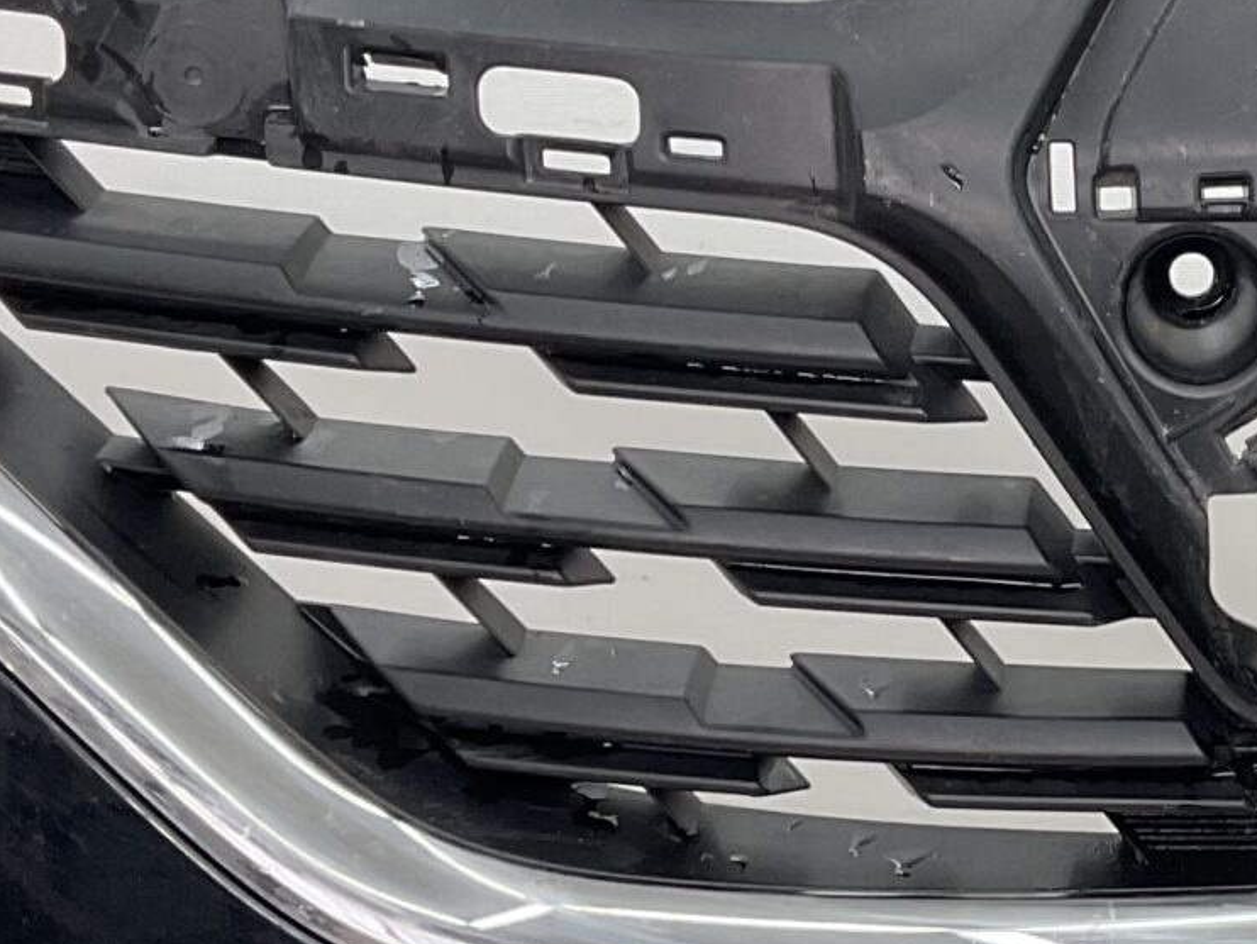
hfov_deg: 18.9
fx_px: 3632
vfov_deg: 14.8
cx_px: 1350
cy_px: 586
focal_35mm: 100
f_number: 1.8
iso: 25
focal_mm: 3
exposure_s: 1/120
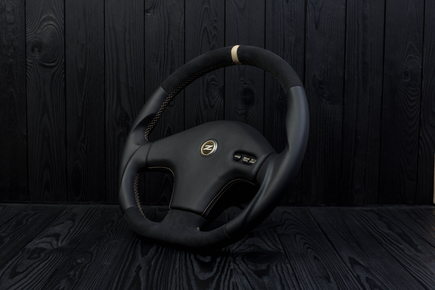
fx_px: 634
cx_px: 218
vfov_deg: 25.8
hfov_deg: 37.8
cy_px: 145
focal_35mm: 52
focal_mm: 35
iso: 125
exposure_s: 1/160
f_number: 9
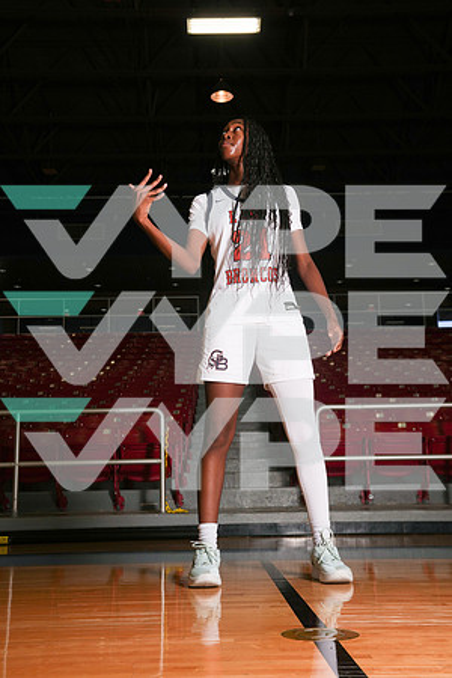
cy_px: 339
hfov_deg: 32.6
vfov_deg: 47.4
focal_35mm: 41
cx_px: 226
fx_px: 772
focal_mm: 41
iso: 250
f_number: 6.3
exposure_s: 1/200
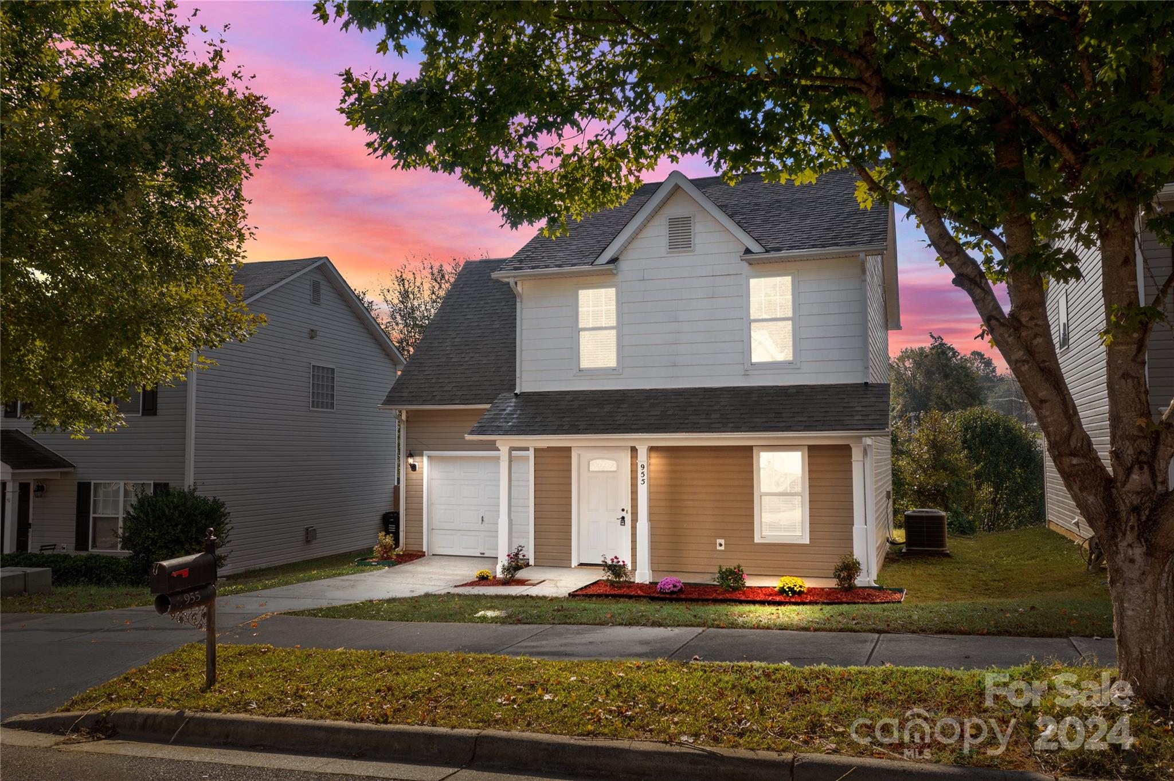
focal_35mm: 28
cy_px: 390
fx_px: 913
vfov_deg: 46.4
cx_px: 587
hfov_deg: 65.5
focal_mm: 10.26
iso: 100
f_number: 4.5
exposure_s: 1/200
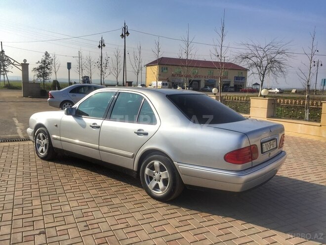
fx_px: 273
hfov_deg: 61.7
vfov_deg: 48.2
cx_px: 163
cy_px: 122
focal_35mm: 29
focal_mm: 4.15
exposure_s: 1/2083
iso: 32
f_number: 2.2
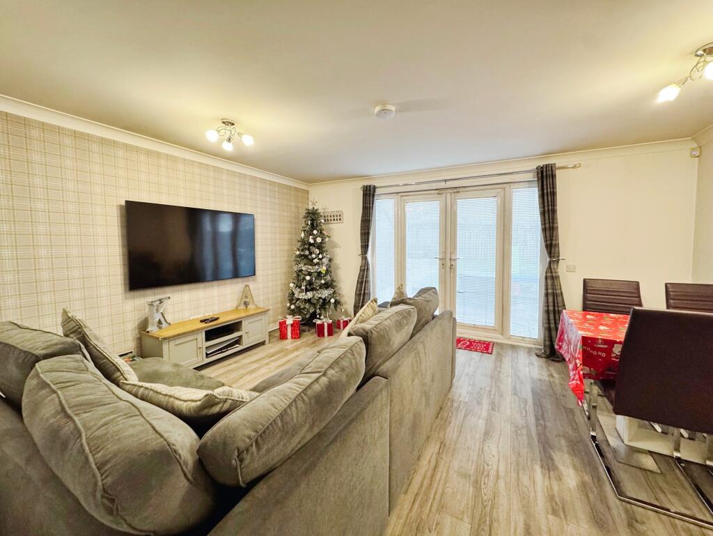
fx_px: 288
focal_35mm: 14
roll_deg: -0.4
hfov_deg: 102.0
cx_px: 356
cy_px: 268
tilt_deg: -3.4
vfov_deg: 85.7
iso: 320
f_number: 2.2
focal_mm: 2.22
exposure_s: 1/50
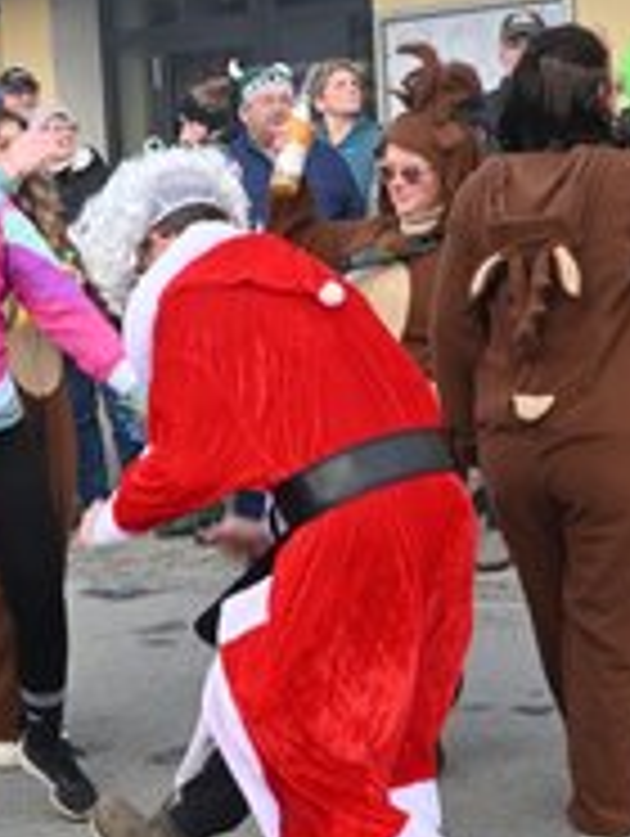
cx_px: 40
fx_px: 2397
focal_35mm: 99
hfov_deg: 14.8
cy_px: 549
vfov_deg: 19.8
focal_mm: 48
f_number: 16
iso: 1000
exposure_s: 1/200
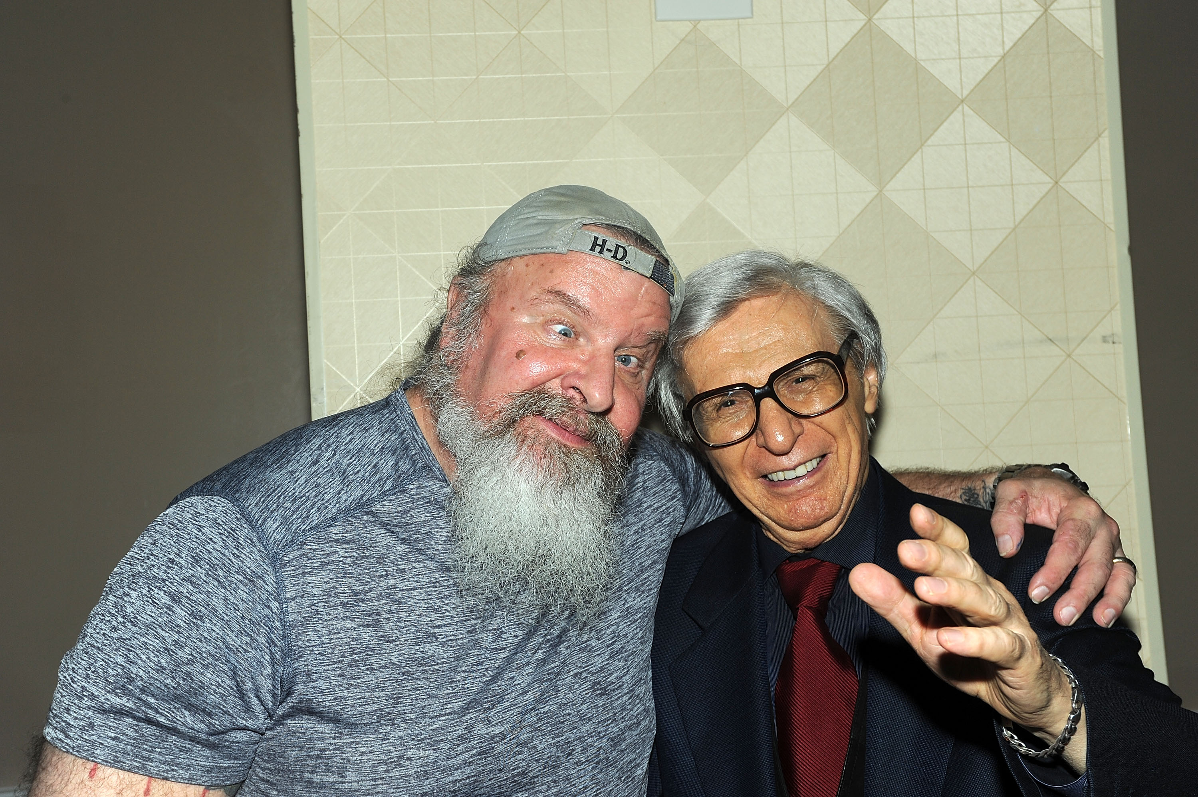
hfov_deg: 41.1
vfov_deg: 28.0
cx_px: 599
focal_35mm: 48
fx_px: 1596
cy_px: 398
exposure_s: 1/125
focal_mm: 48
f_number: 8
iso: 250
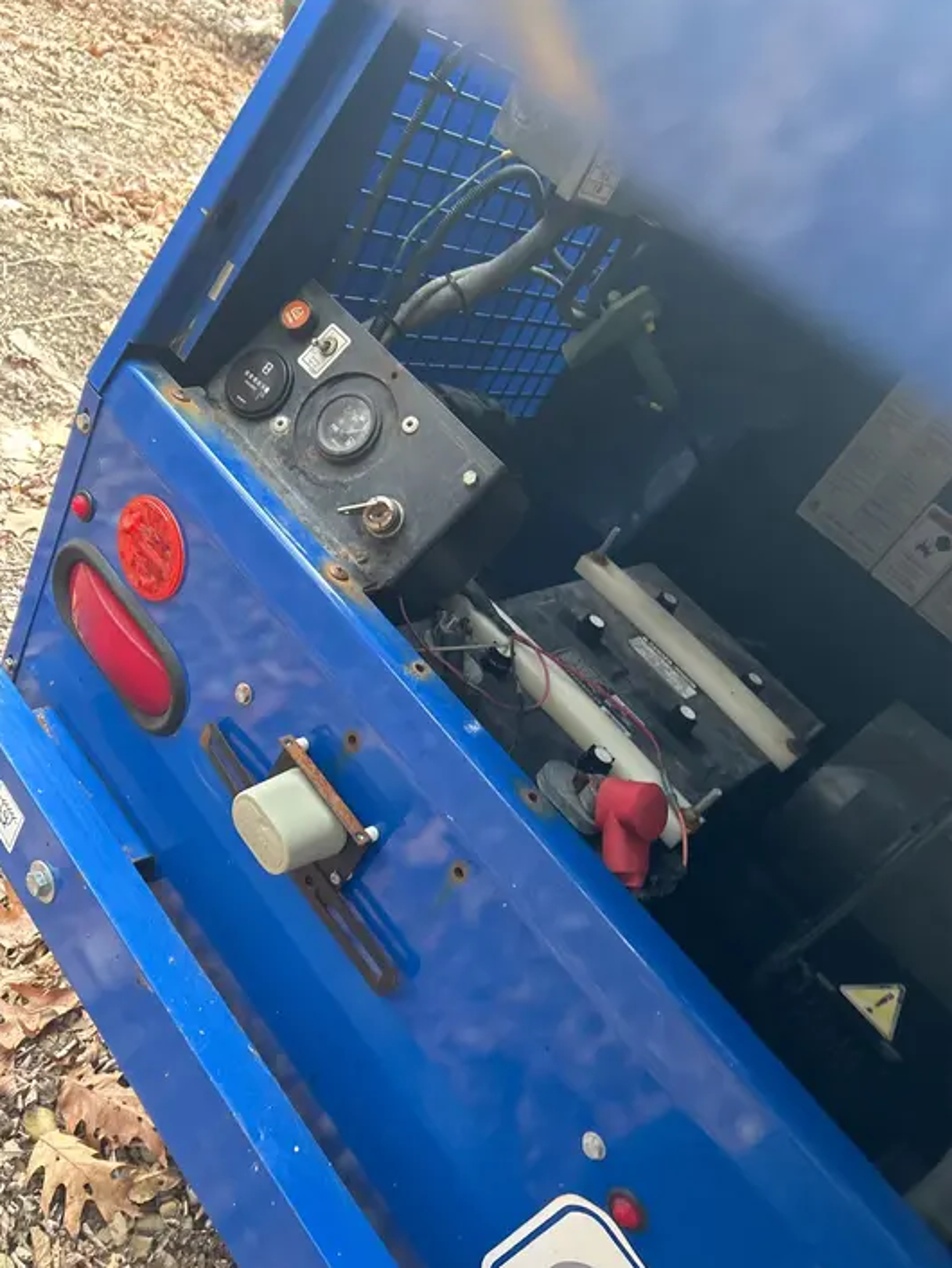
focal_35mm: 27
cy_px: 649
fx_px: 989
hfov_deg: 51.4
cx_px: 462
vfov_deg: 65.3
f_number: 1.5
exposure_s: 1/60
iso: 500
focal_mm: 5.7
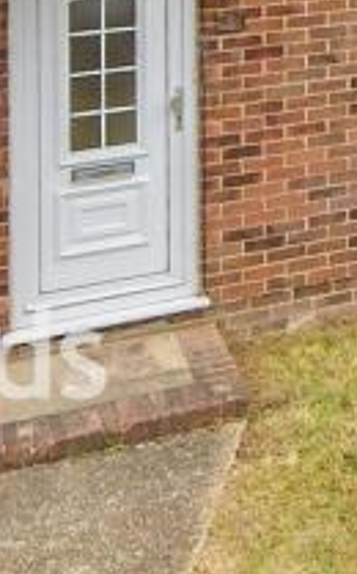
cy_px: -287
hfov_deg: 15.8
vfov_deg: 22.5
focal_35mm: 75
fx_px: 1172
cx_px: 544
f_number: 8
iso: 160
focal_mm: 10
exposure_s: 1/125
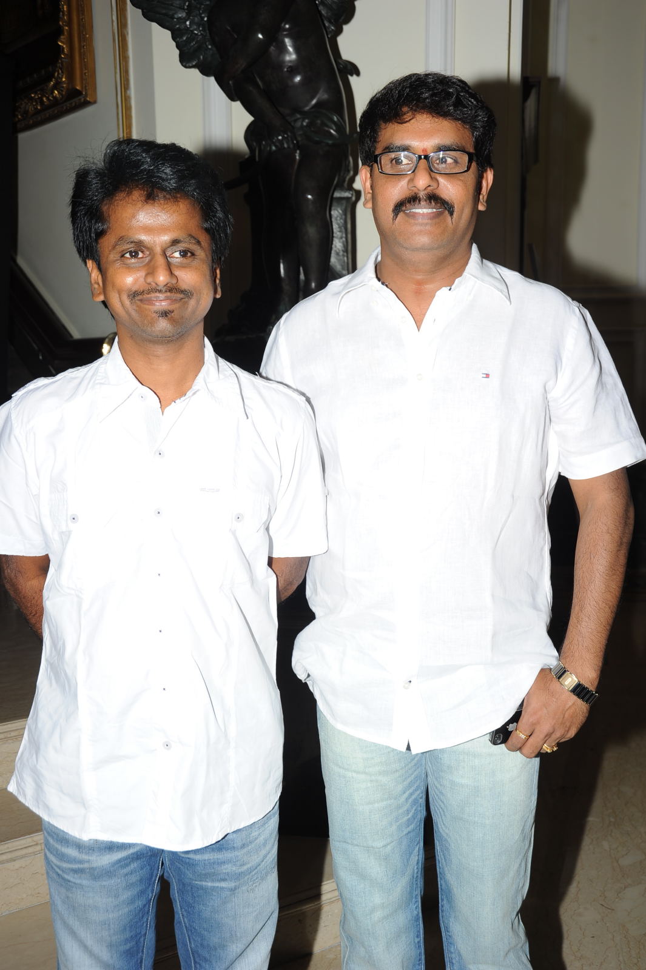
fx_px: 1212
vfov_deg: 43.6
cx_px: 323
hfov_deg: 29.8
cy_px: 485
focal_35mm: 45
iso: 200
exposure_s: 1/125
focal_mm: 45
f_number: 8
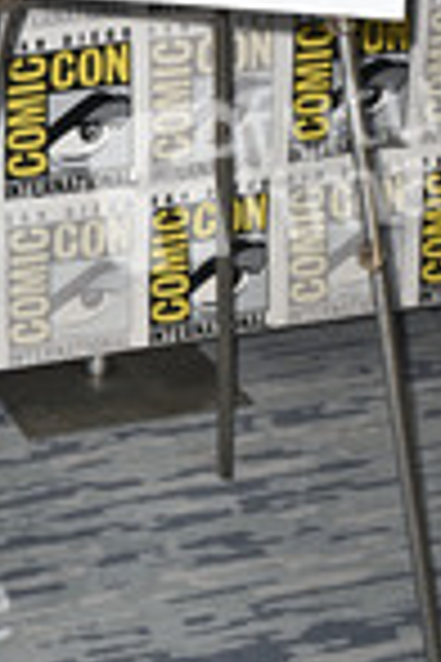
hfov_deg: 14.0
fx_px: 1745
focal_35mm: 95
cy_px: -59
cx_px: -90
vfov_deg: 20.5
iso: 1250
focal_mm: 35
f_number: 5
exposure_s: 1/250
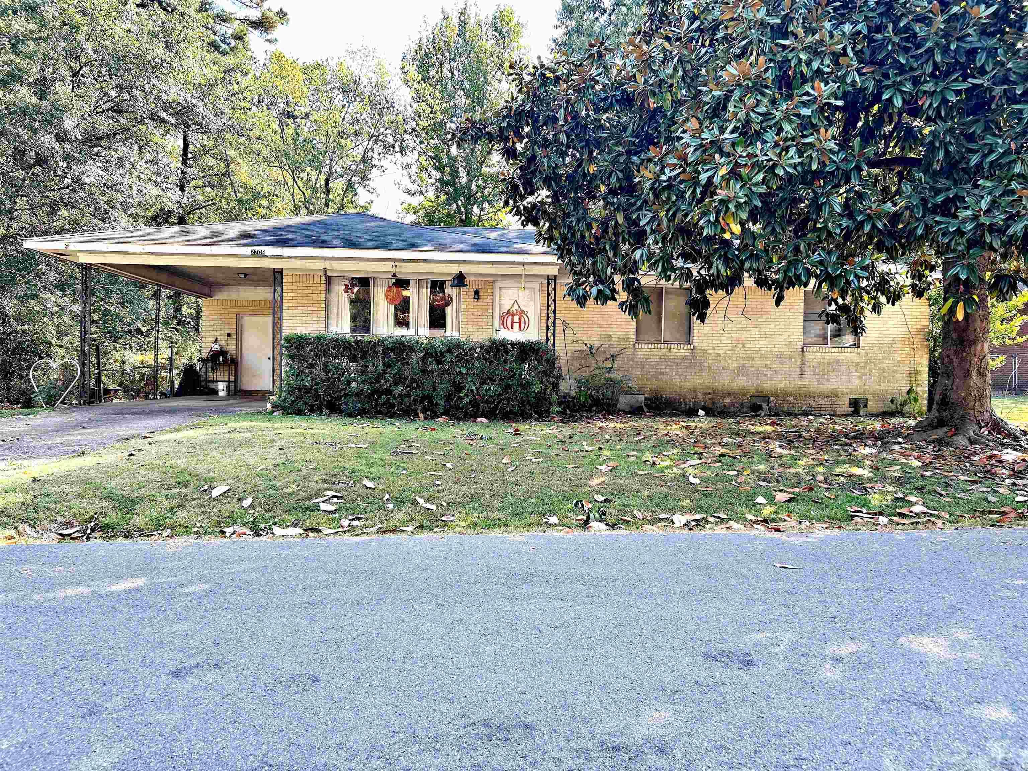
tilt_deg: +0.2
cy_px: 386
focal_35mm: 26
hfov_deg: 67.3
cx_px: 514
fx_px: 772
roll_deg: -0.6
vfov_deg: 53.1
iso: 50
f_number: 1.5
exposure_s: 1/357
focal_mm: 5.7
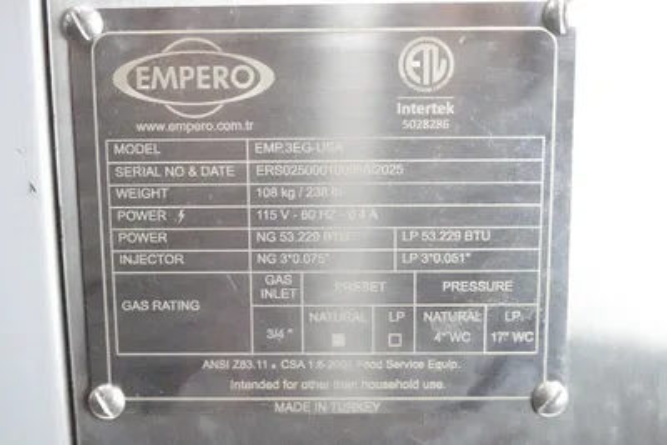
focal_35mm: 48
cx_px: 334
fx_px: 890
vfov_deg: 28.1
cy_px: 222
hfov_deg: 41.1
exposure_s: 1/500
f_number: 4
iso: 12800
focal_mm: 18.24
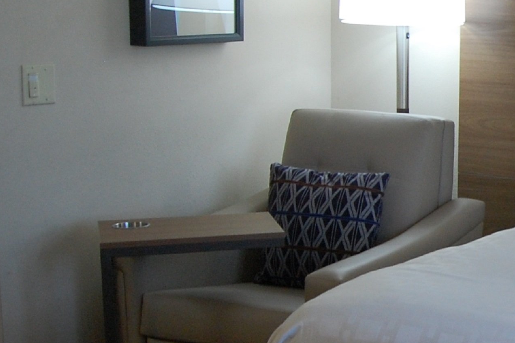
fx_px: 1172
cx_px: 715
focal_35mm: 82
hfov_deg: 21.7
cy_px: 223
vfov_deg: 16.6
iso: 800
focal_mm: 18
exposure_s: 1/25
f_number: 7.1
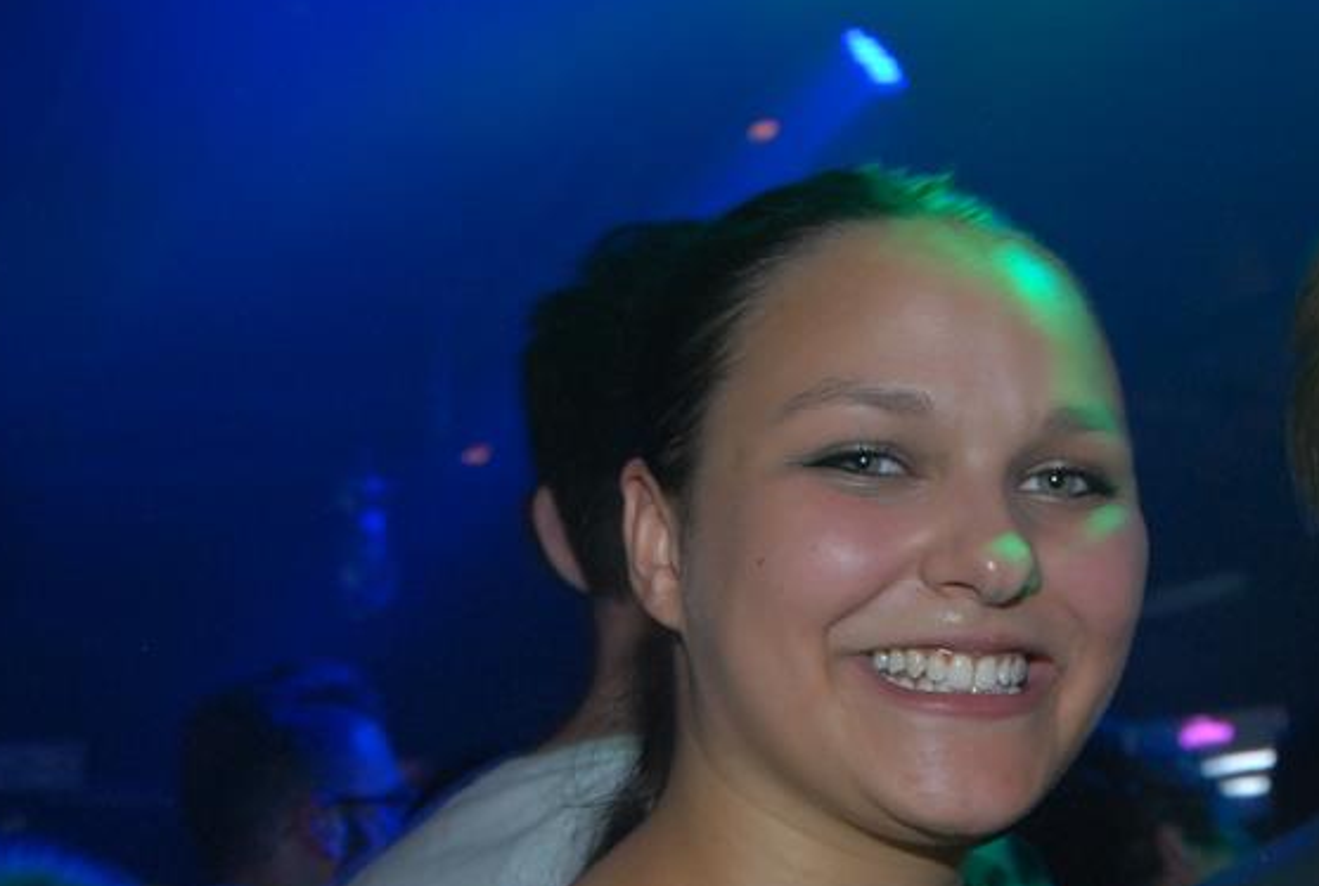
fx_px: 2717
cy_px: 884
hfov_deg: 26.7
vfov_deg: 18.1
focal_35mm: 74
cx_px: 1096
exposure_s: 1/5
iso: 400
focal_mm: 24
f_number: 5.6
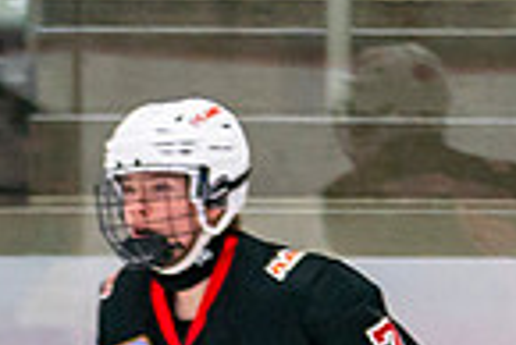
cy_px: 886
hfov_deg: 1.8
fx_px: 16643
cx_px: 584
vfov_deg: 1.2
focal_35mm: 1160
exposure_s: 1/640
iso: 800
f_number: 2.8
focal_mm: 142
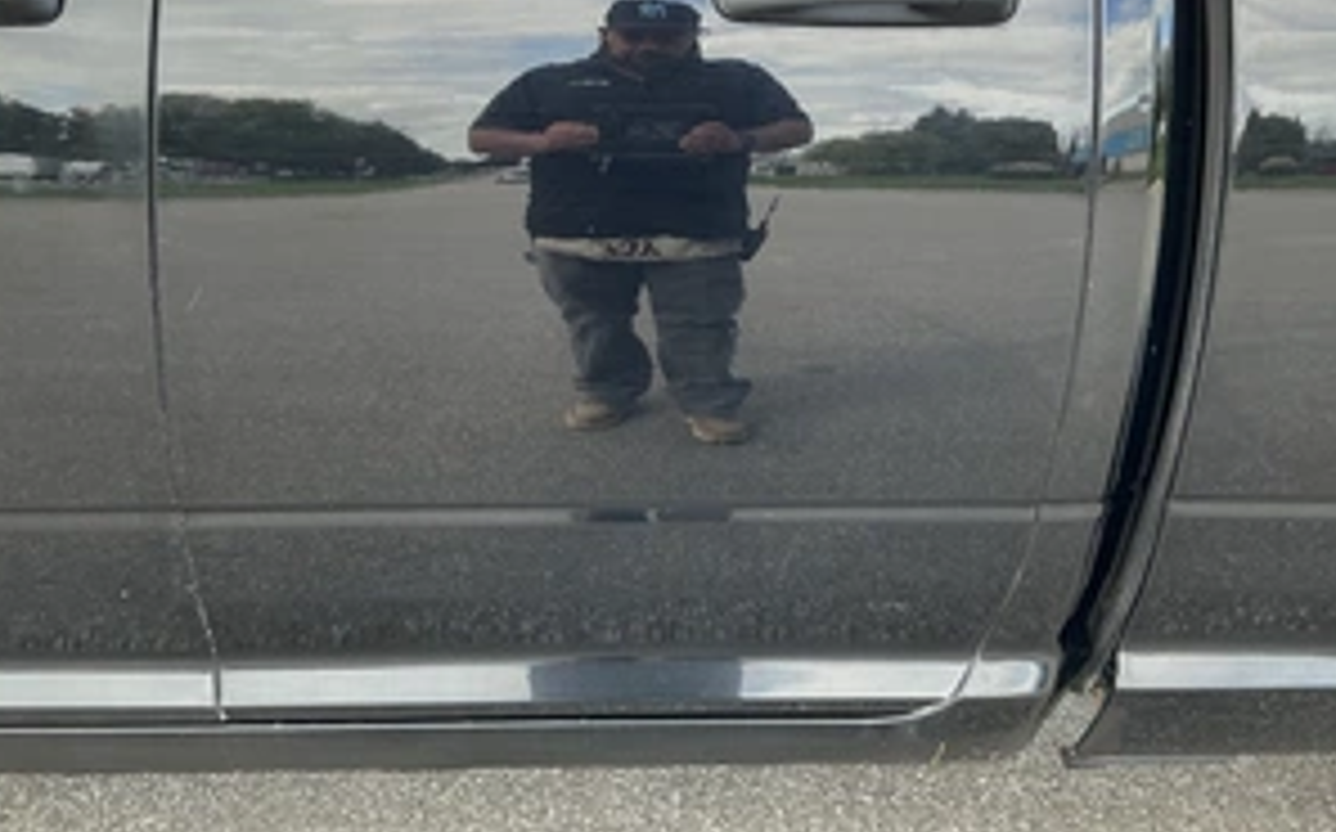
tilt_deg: -11.0
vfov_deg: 31.6
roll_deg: -1.6
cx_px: 652
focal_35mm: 40
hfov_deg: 49.3
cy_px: 256
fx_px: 1455
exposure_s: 1/122
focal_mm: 3
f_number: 1.8
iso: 25
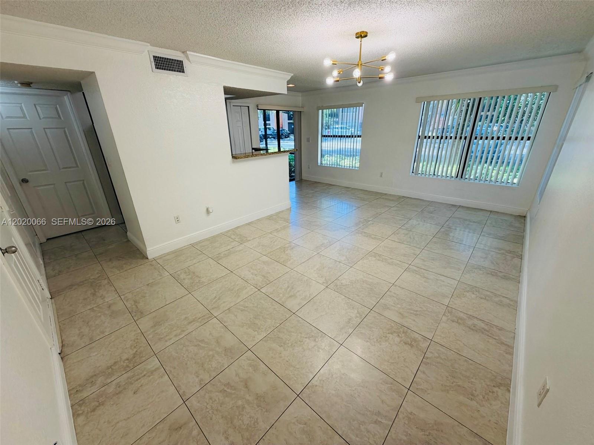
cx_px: 297
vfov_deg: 85.7
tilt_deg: -22.3
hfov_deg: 102.1
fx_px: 240
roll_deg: +1.8
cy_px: 222
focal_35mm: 14
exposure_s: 1/120
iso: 80
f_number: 2.2
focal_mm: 2.22
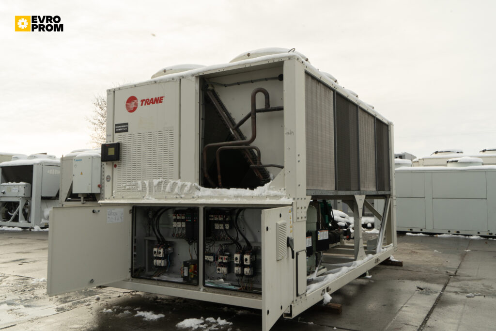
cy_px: 166
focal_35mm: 29
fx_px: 400
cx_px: 248
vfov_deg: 45.0
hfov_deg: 63.7
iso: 640
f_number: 16
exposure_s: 1/80
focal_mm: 29
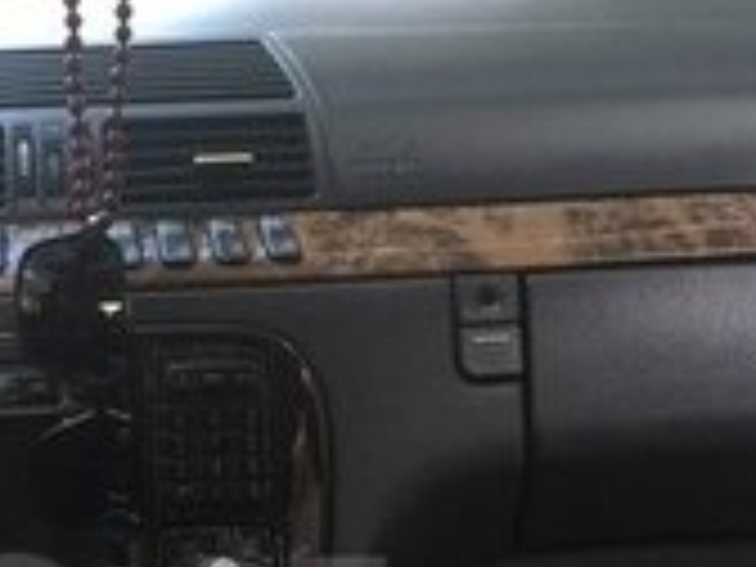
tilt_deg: -17.4
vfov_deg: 12.8
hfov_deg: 16.7
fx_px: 2490
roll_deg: +1.1
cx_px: -72
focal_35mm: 114
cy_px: 623
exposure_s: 1/33
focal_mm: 4.15
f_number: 2.2
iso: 50
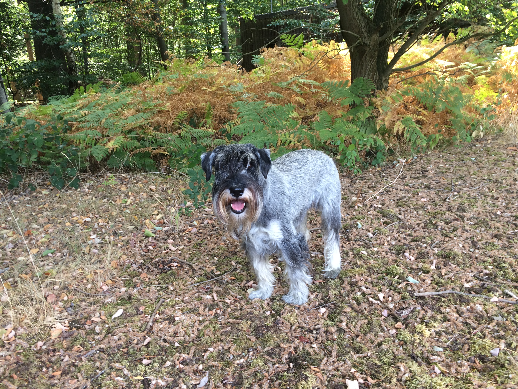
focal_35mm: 29
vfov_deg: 48.2
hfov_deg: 61.7
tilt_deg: -16.8
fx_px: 434
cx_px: 259
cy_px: 194
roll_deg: +2.7
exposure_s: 1/50
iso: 32
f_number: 2.2
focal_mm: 4.15
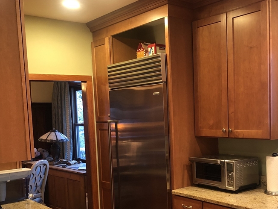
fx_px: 353
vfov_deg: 32.5
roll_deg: +2.3
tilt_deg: -5.2
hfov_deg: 42.2
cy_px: 145
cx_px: 193
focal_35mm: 44
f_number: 1.8
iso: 64
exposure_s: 1/15
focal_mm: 4
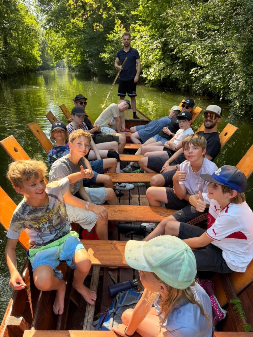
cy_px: 168
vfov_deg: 71.6
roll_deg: -1.4
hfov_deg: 56.8
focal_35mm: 24
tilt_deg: -23.5
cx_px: 126
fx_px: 234
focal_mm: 6.76
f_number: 1.78
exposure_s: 1/389
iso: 100
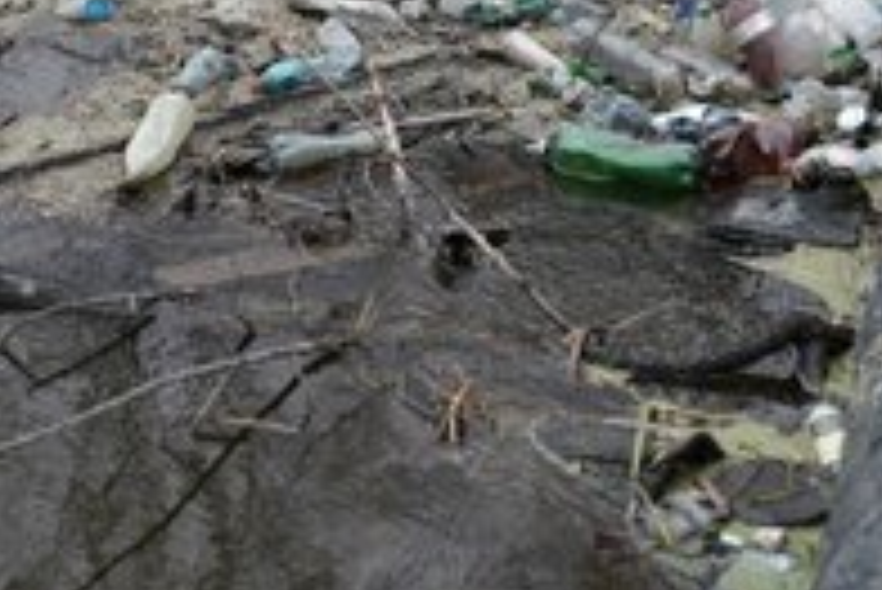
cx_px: 459
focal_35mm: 100
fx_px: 2452
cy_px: -2
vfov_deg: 13.5
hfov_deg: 20.4
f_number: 2.8
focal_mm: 49
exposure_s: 1/125
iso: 250
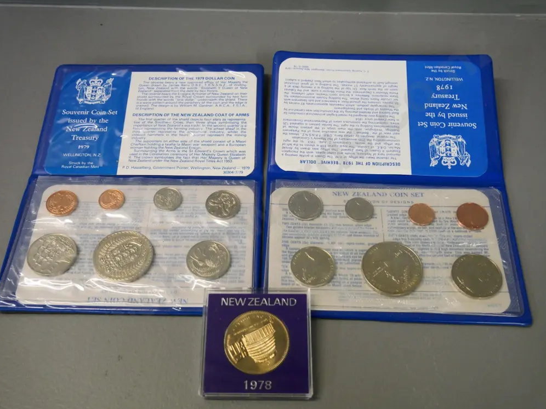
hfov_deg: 50.1
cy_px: 210
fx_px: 584
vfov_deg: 38.7
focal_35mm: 37
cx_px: 268
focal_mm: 18
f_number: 5
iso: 3200
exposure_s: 1/160
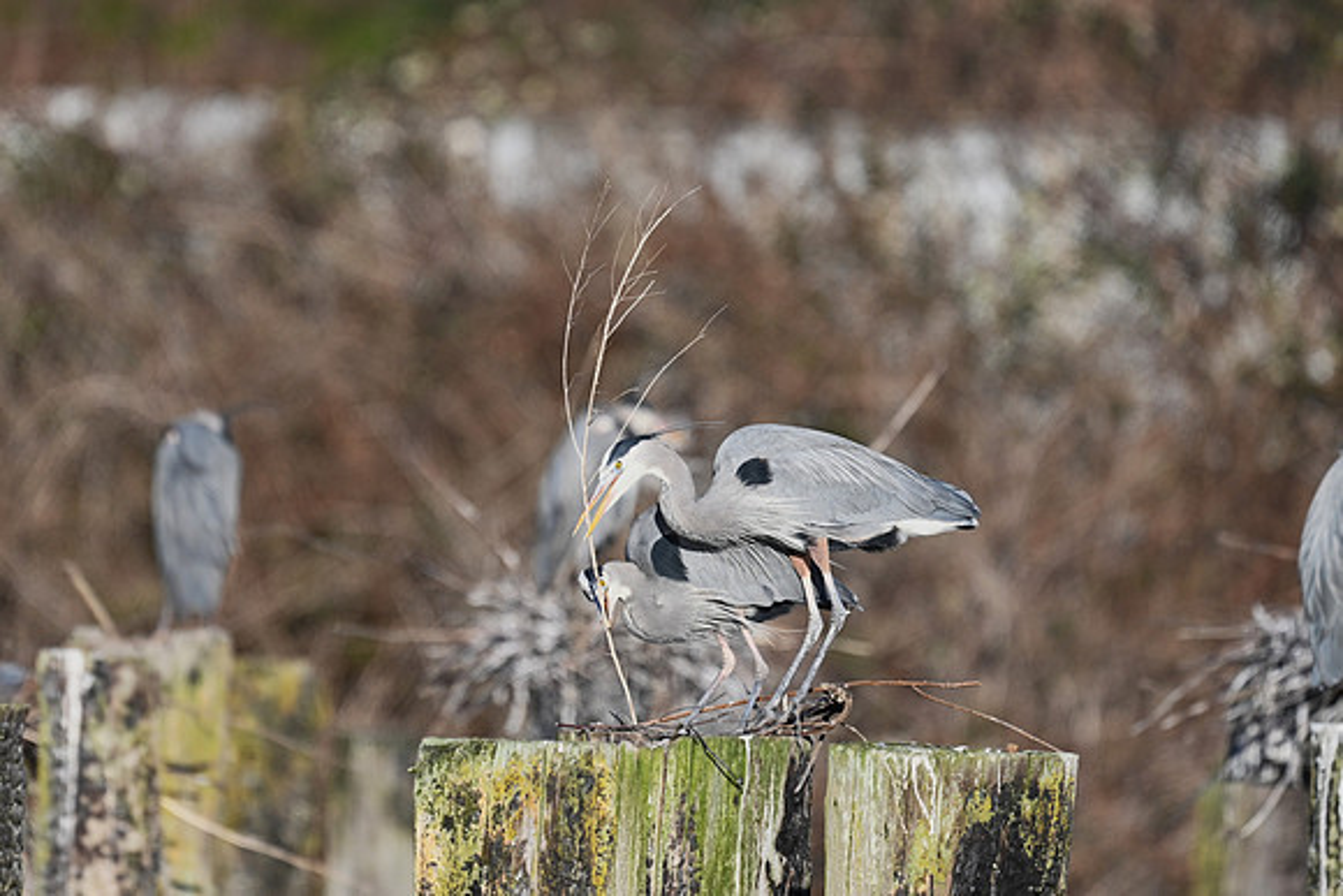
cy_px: 448
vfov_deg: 1.7
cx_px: 672
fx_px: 29850
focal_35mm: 800
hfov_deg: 2.6
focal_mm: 800
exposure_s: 1/800
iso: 250
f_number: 6.3
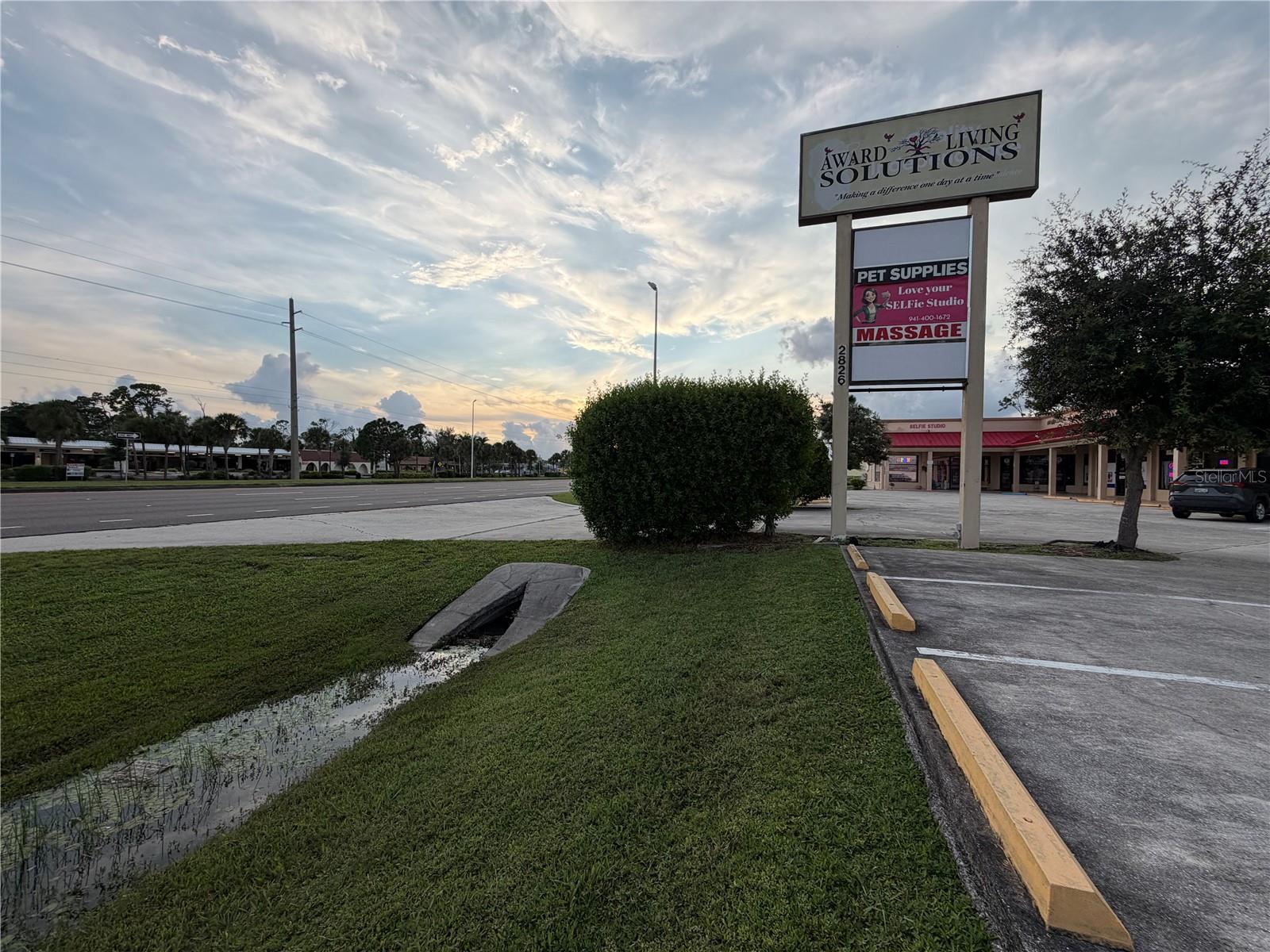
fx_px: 514
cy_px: 476
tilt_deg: -0.7
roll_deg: +0.0
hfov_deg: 102.1
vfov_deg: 85.7
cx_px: 635
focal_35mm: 14
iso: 40
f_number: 2.2
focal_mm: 2.22
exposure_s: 1/770
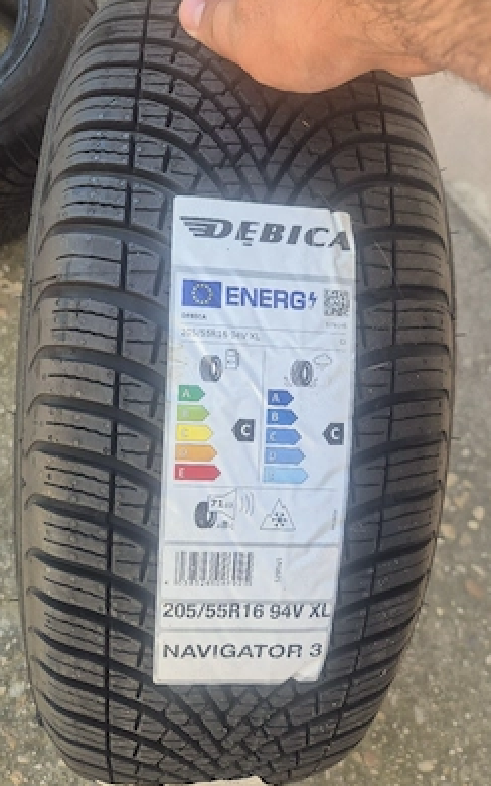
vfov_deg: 72.5
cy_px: 393
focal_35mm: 25
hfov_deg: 49.3
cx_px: 241
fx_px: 535
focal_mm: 5.4
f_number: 1.8
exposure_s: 1/182
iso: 32
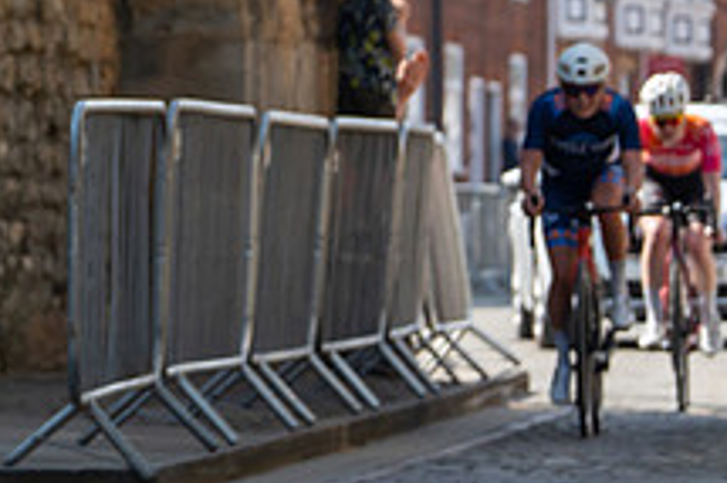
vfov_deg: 3.7
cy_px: -180
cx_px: -437
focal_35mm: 366
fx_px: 7385
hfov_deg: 5.6
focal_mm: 100
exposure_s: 1/1000
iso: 200
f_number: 4.5
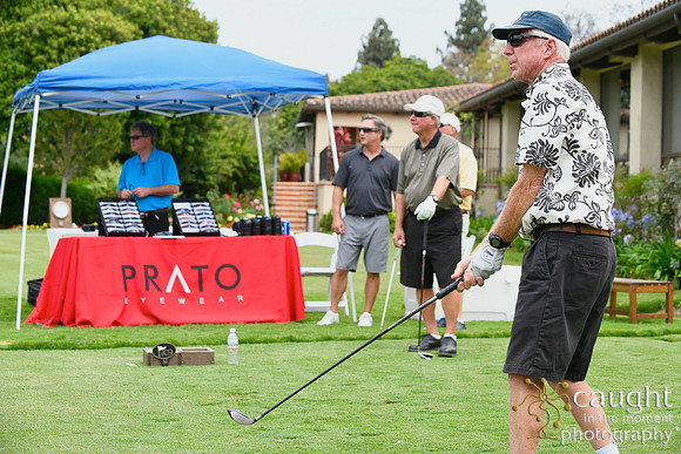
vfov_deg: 19.5
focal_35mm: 70
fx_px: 1324
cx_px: 340
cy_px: 227
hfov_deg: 28.8
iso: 400
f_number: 6.3
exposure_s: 1/640
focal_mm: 70
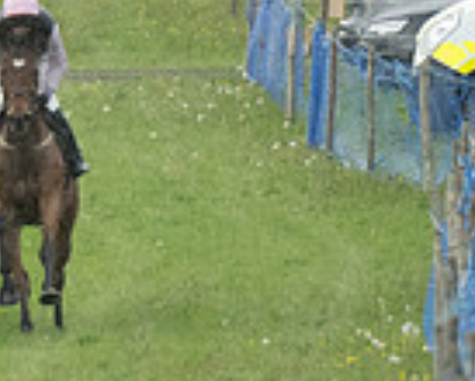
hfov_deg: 1.2
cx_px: -430
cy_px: 239
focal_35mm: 1608
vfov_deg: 1.0
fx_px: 22638
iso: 2000
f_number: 4
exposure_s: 1/1000
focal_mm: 270
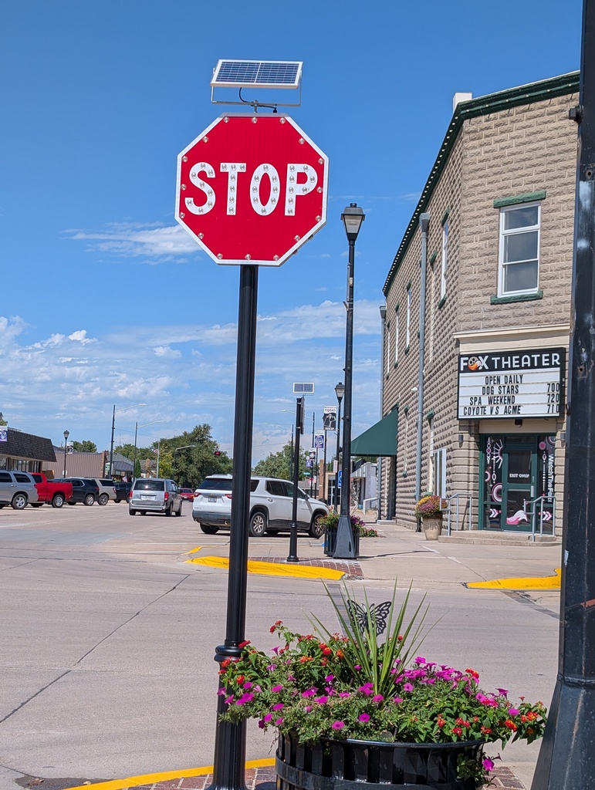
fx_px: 1120
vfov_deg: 38.9
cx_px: 298
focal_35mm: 49
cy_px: 395
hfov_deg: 29.7
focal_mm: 6.9
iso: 24
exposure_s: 1/2331
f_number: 1.68
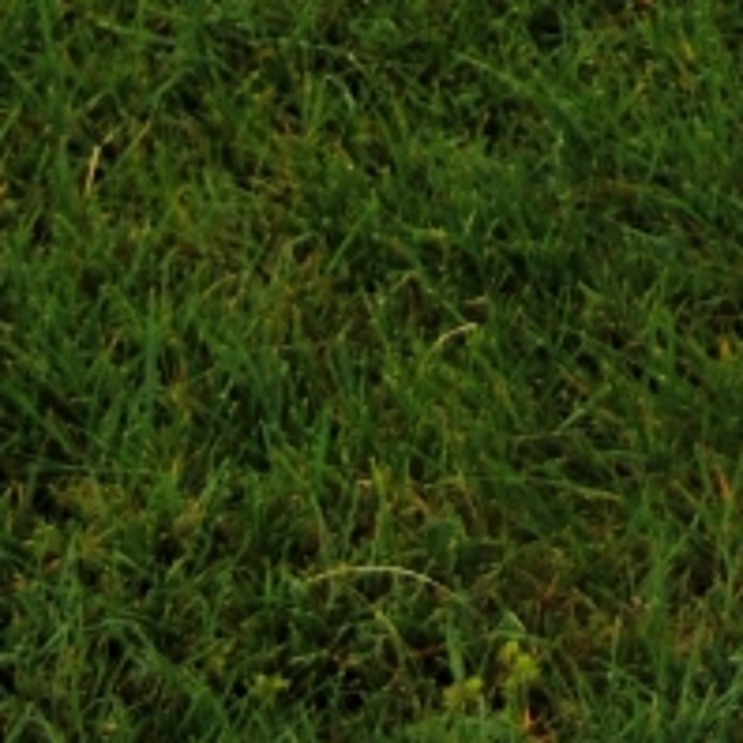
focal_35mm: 463
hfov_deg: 3.7
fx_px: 11243
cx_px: 1672
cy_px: -1473
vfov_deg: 3.7
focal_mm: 50
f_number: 5.6
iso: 100
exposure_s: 1/125
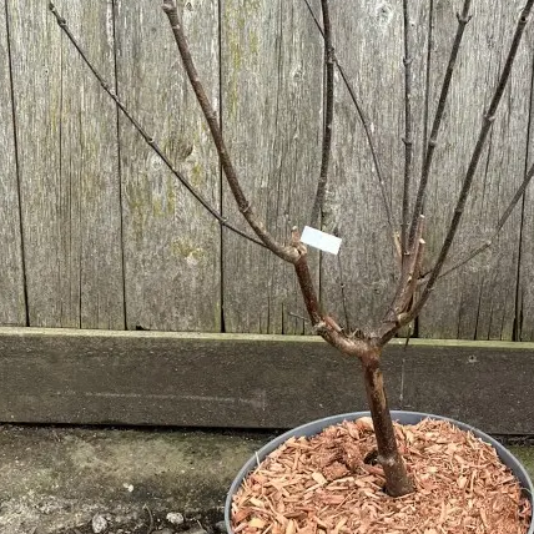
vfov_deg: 28.8
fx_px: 1012
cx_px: 378
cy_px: 97
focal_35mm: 58
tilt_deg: -14.9
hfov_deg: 29.2
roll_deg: +1.0
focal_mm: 5.1
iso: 50
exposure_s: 1/378
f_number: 1.6
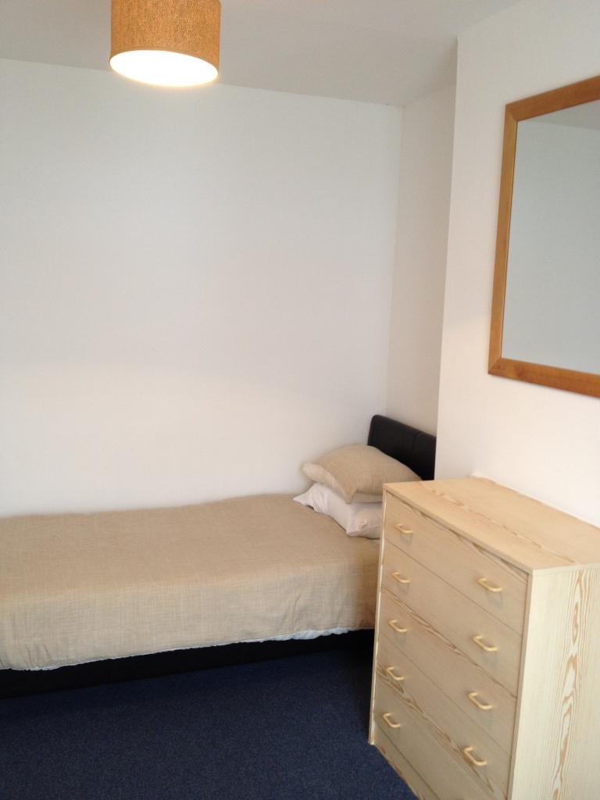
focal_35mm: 35
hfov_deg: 40.7
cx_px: 300
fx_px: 809
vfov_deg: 52.6
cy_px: 400
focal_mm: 4.28
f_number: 2.4
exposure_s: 1/20
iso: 80
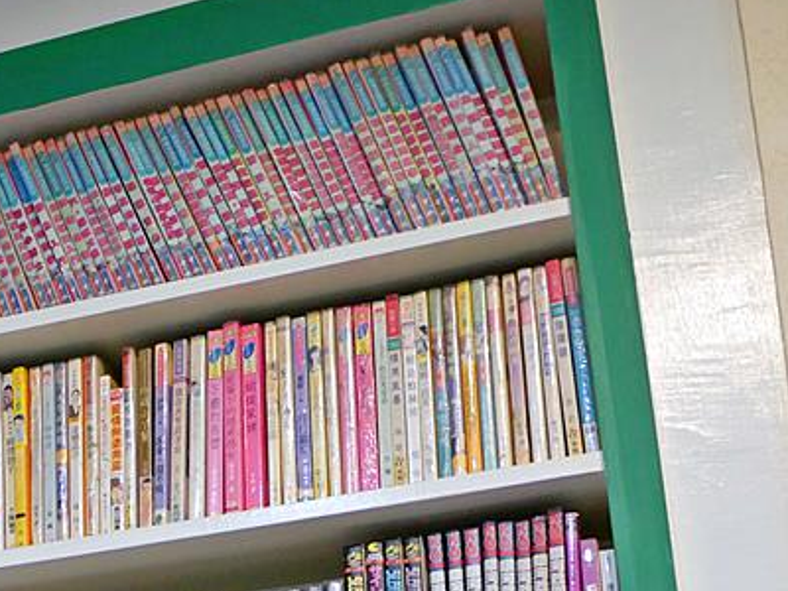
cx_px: 12
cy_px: 716
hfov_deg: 26.4
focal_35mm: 70
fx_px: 1593
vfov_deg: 19.7
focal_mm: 14
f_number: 2.5
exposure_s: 1/60
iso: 1000
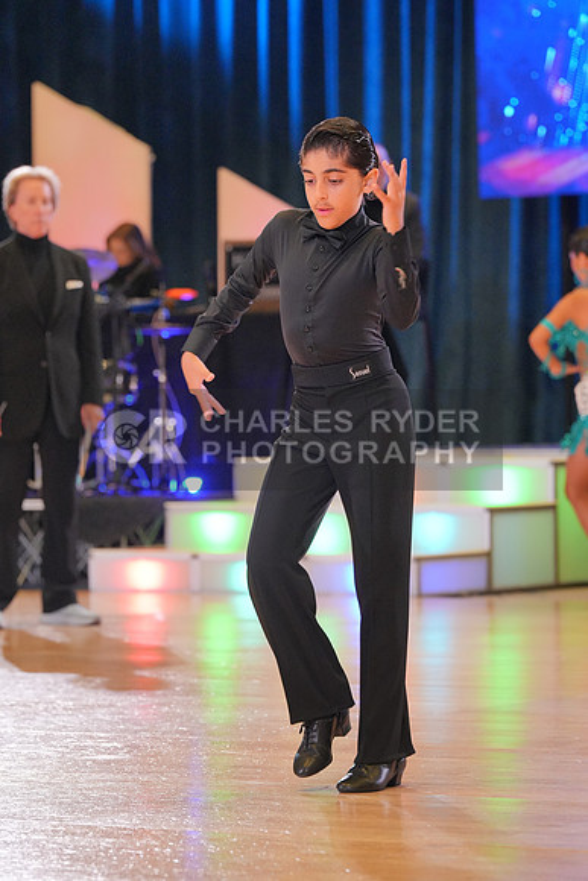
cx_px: 294
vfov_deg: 11.7
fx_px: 4285
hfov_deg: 7.9
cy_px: 440
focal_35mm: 175
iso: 4000
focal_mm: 175
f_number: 5.6
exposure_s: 1/400
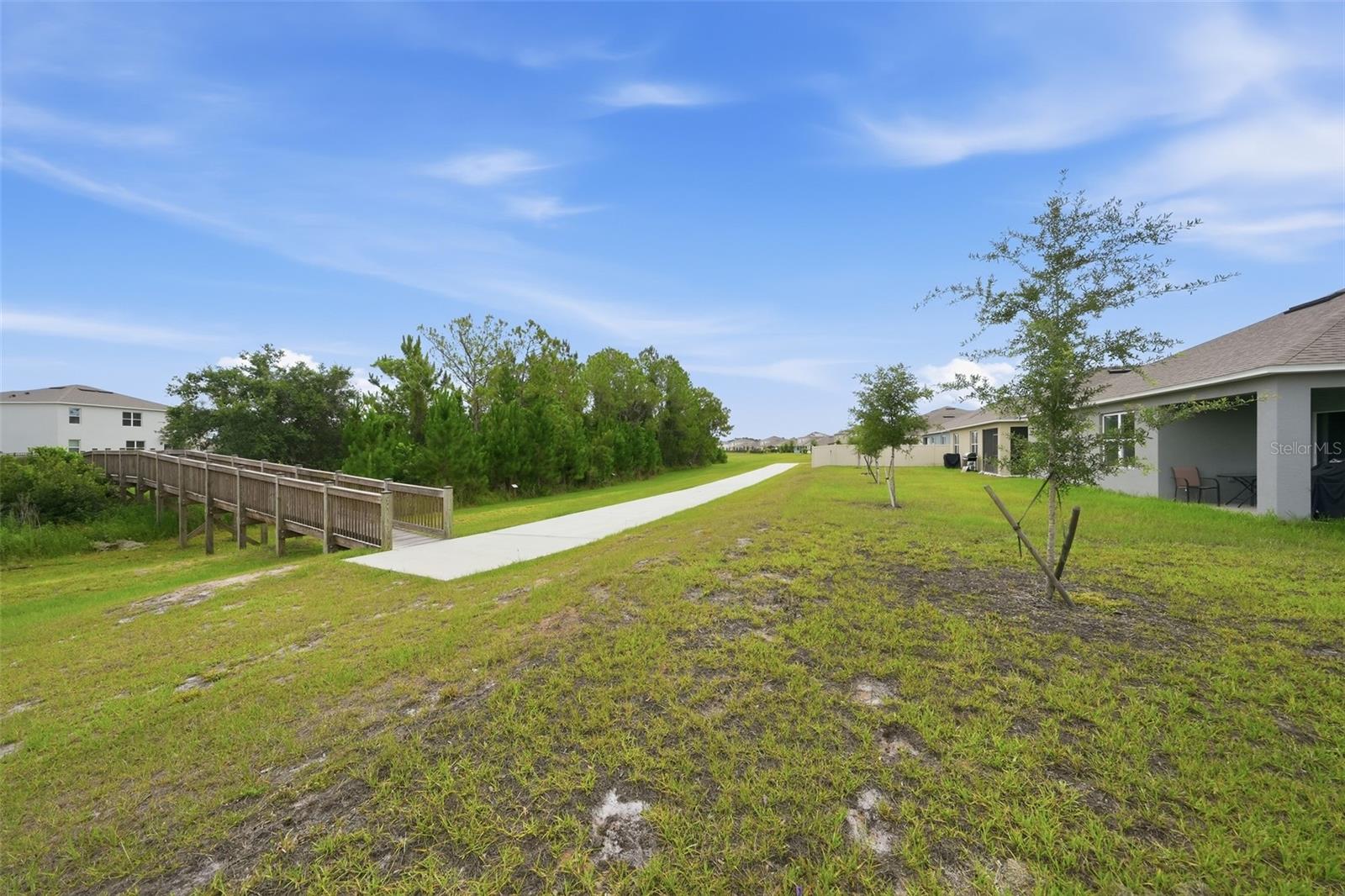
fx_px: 448
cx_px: 672
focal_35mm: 12
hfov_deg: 112.6
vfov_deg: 90.0
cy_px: 448
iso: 200
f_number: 8
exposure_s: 1/800
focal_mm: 12
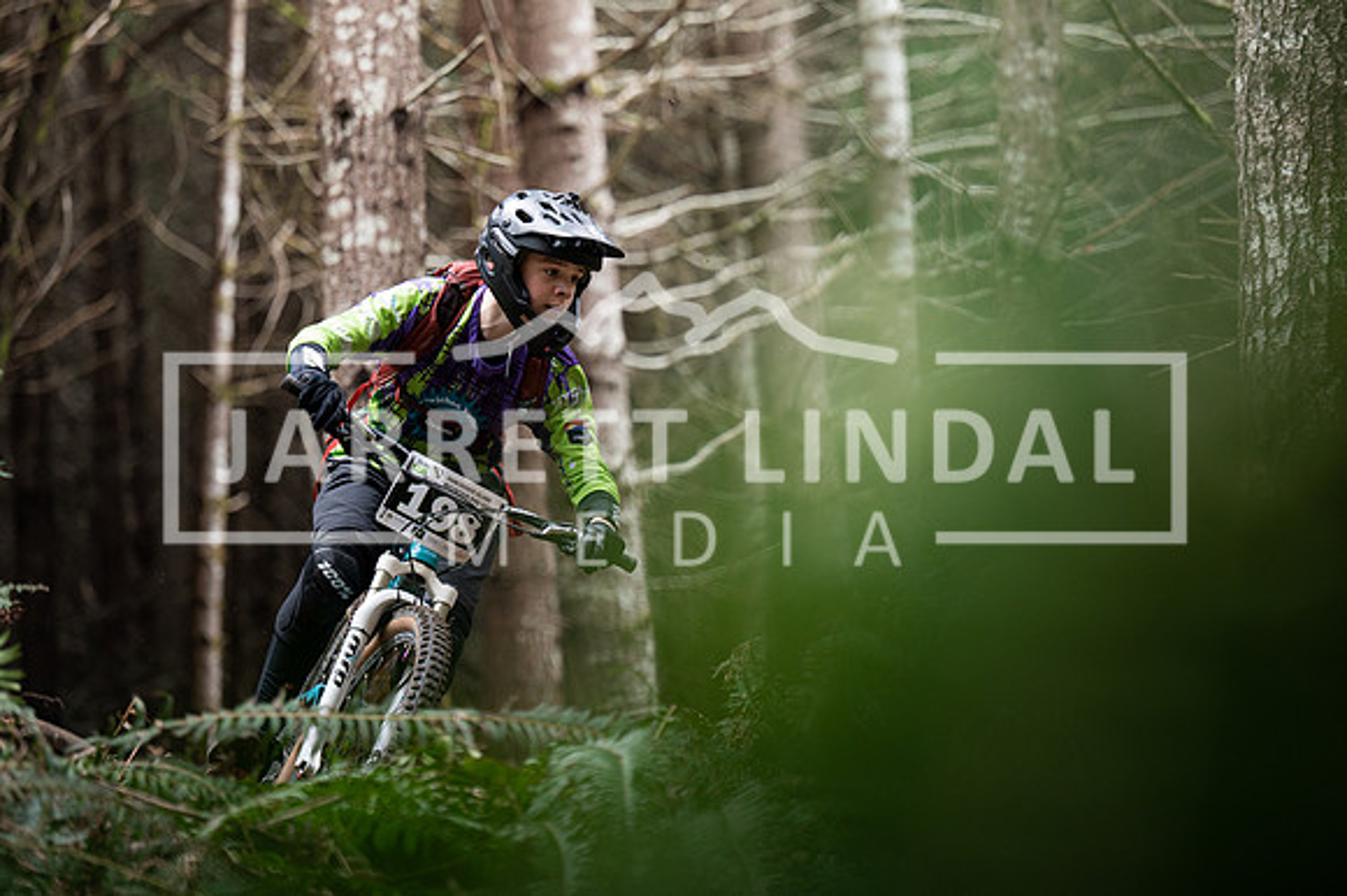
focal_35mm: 163
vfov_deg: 8.4
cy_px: 374
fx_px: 6095
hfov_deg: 12.6
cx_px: 738
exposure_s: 1/1000
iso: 1000
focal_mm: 140
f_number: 2.8
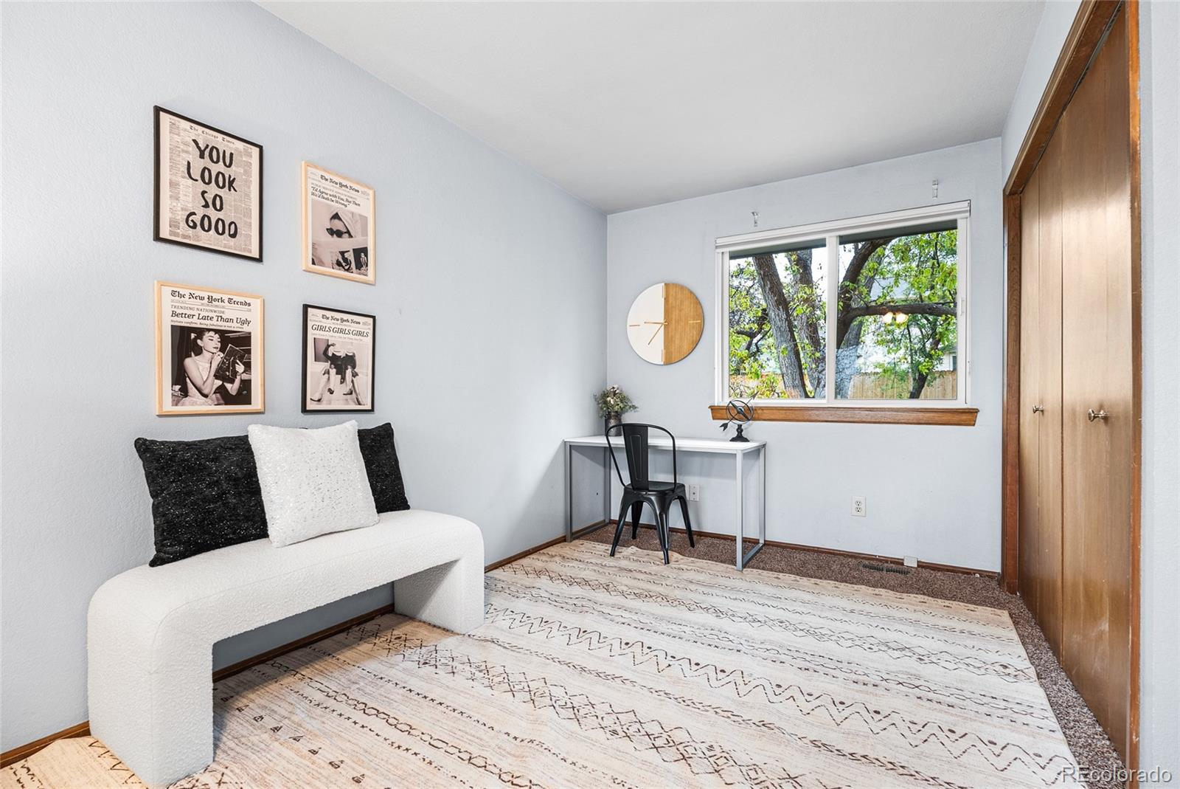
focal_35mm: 16
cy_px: 394
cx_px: 590
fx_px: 525
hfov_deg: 96.7
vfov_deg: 73.8
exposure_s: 2
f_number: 8
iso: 200
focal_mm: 16
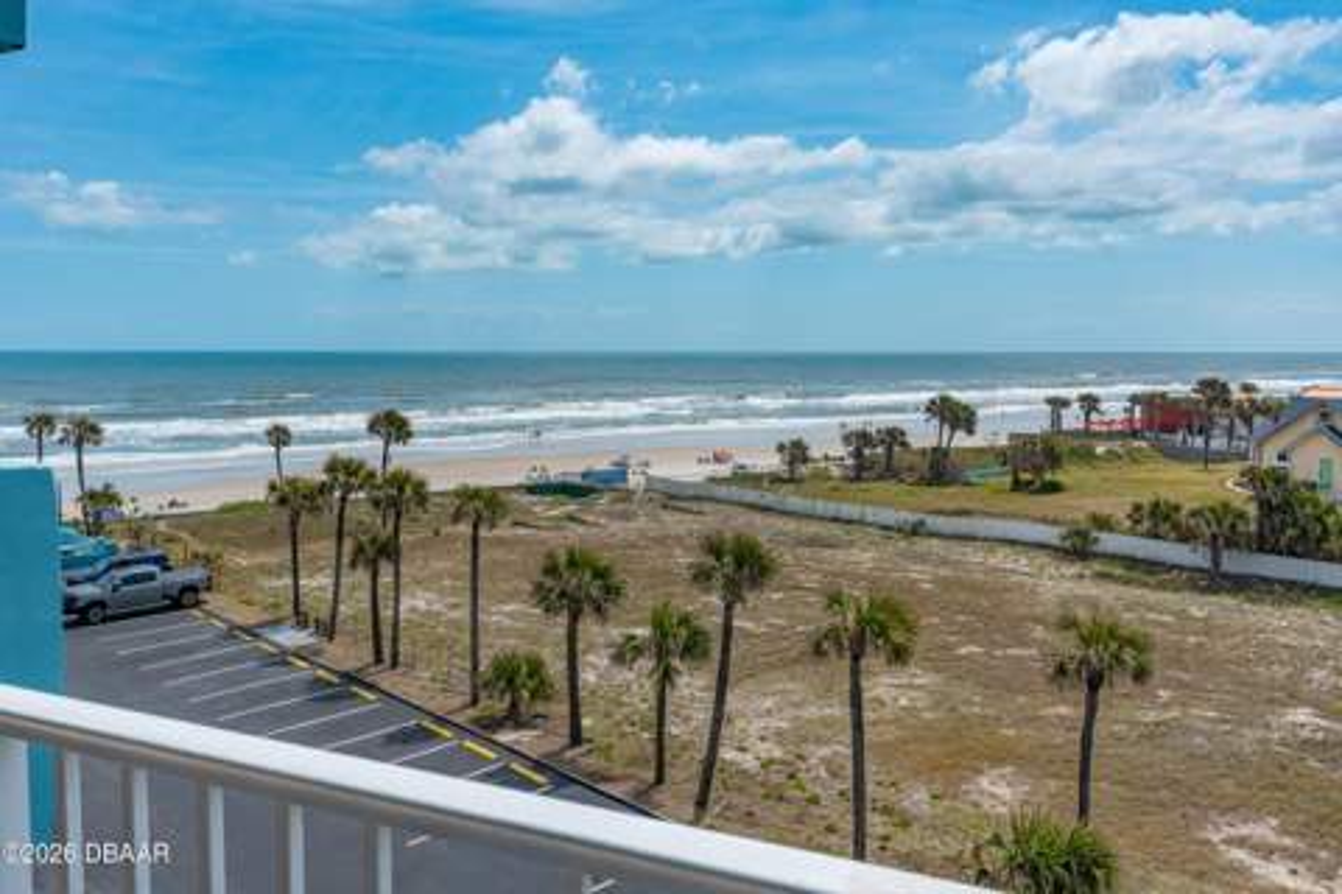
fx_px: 1162
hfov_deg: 60.0
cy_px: 447
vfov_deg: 42.1
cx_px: 671
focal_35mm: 31
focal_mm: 31
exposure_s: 1/1500
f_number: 9.5
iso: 400
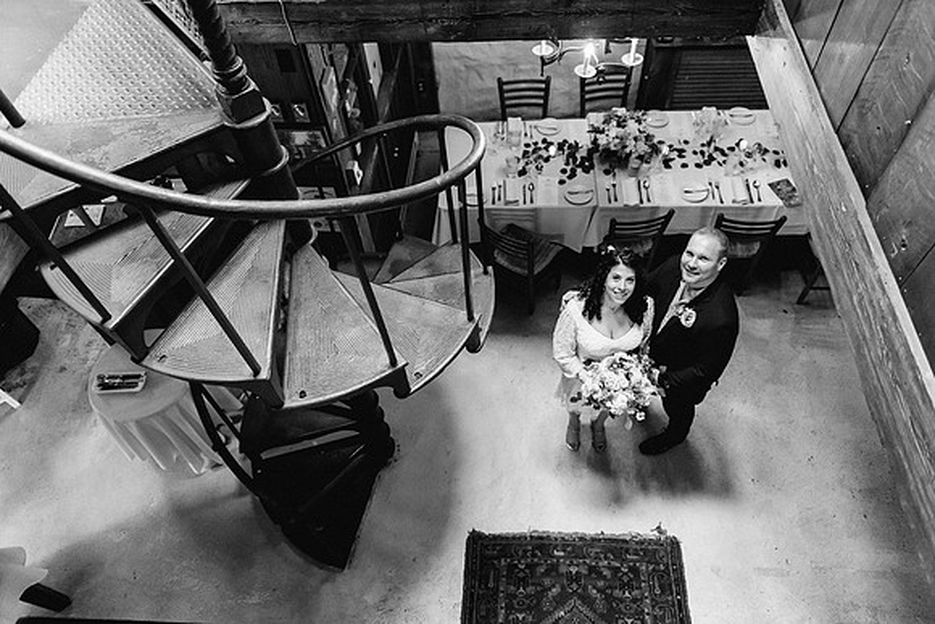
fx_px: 642
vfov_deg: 51.8
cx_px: 477
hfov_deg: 72.1
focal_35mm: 25
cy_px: 314
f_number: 2.8
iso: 2000
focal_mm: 24
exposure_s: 1/100
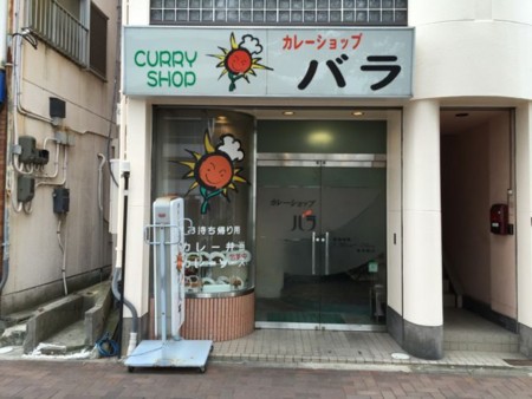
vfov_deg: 48.3
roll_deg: -2.0
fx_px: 446
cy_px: 200
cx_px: 266
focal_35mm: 29
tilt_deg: +2.3
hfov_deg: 61.6
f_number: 2.2
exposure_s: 1/120
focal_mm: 4.15
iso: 50
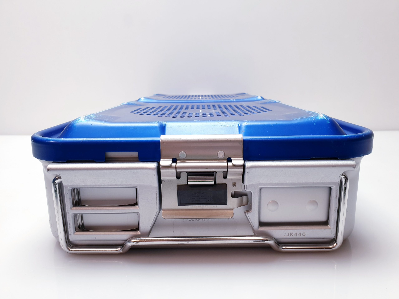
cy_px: 150
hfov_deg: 67.3
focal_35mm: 26
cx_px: 200
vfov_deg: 53.1
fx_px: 300
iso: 80
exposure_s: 1/50
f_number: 2.4
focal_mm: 4.3
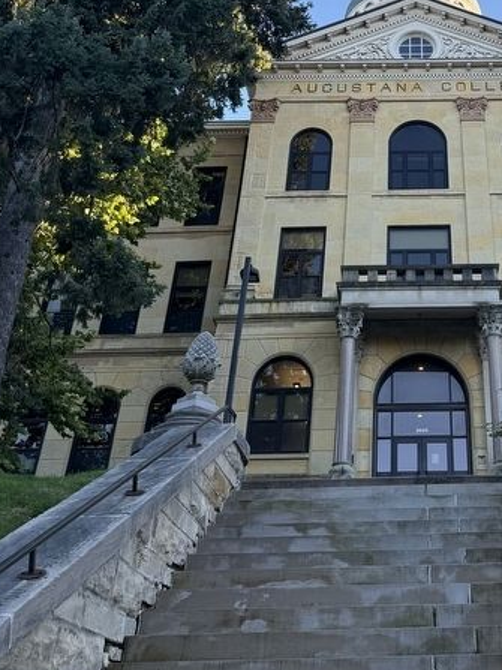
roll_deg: +0.6
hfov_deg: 32.3
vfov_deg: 41.5
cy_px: 109
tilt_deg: +38.6
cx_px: 426
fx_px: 832
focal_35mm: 43
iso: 80
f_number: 1.78
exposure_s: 1/765
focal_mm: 6.76
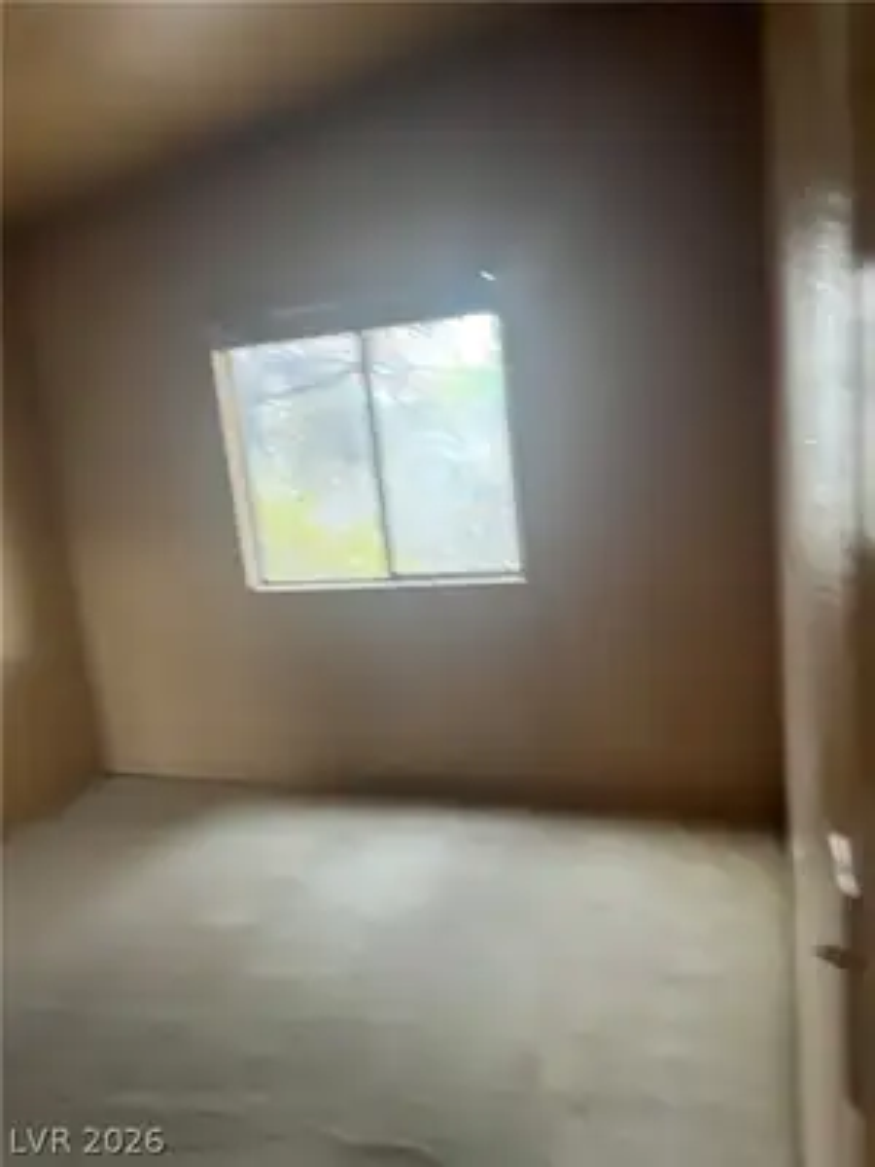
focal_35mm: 26
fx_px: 876
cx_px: 438
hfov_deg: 53.1
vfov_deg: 67.3
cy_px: 584
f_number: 1.6
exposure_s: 1/58
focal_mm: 5.1
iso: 500
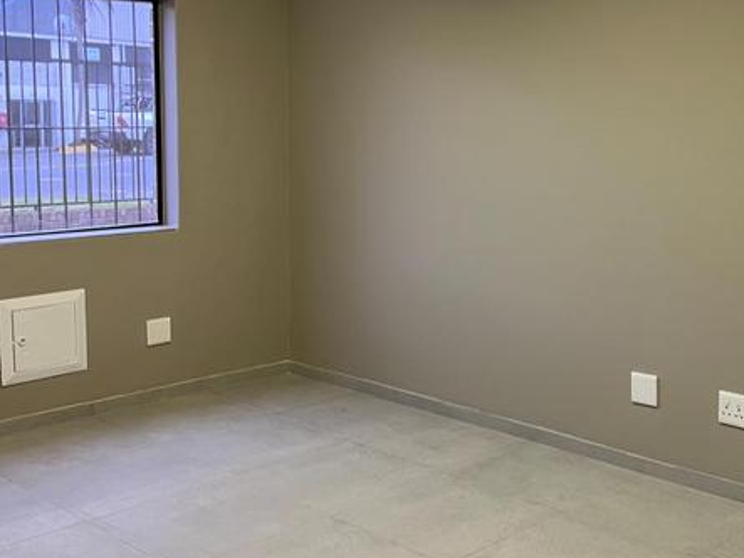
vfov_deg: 30.8
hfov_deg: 39.3
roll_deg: +0.4
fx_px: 1010
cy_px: 222
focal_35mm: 47
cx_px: 563
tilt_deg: -3.5
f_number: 1.6
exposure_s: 1/50
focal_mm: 5.1
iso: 64
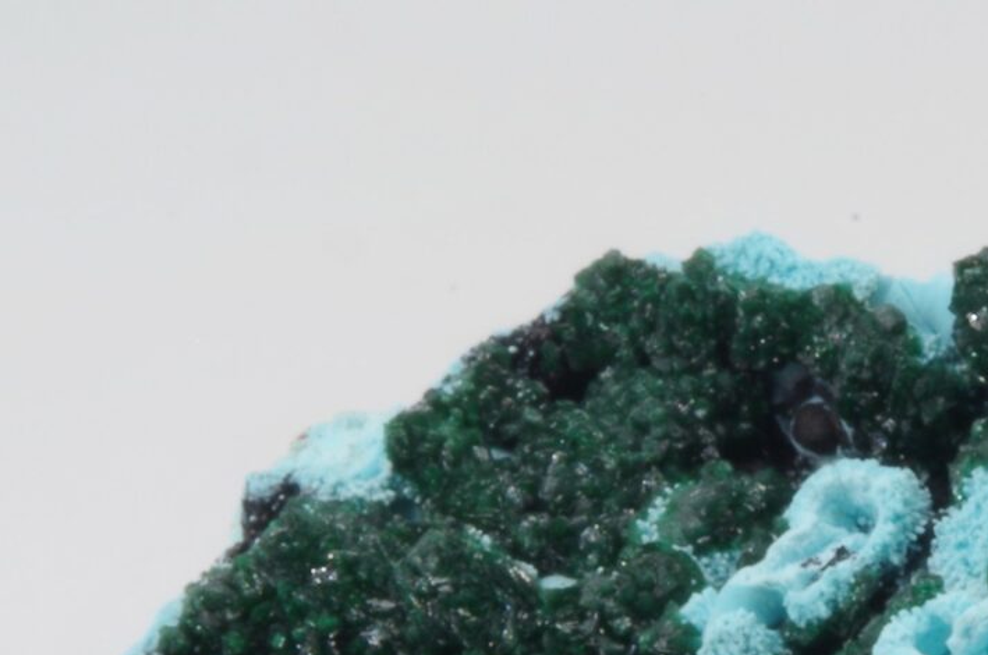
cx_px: 957
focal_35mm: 231
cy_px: 892
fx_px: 6328
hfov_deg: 8.9
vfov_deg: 5.9
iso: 100
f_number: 7.1
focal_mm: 42.5
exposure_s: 1/1.25
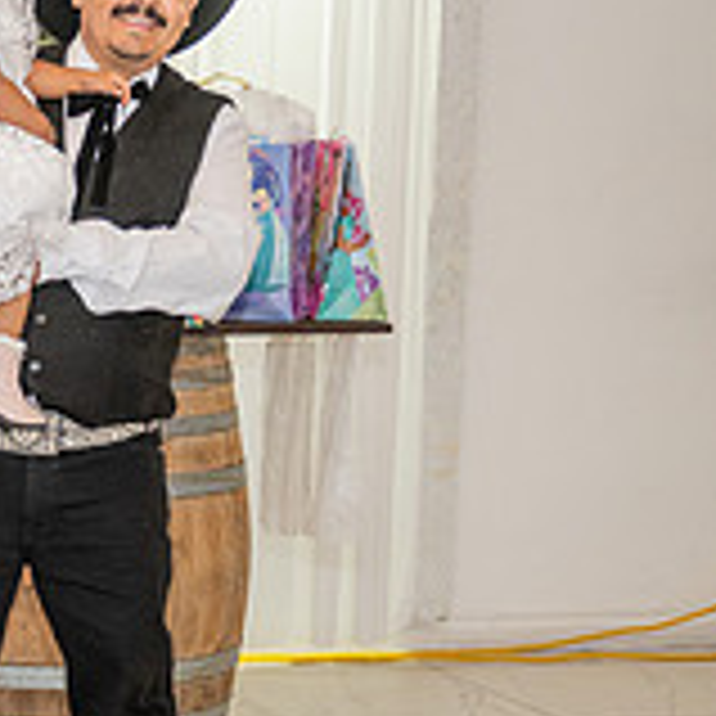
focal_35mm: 118
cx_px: -576
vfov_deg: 14.7
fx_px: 2761
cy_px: 493
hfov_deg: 13.3
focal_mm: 38
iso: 800
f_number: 3.2
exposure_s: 1/160
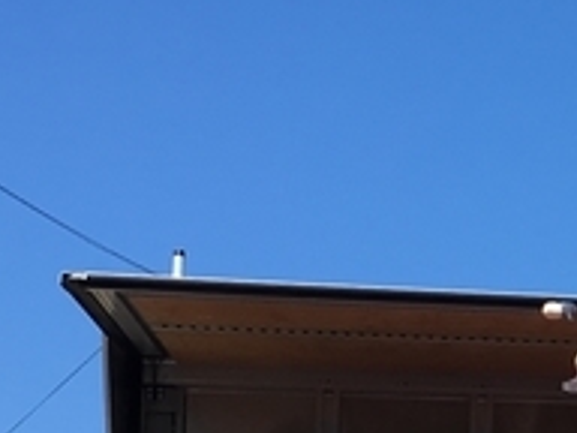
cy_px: 553
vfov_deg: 9.4
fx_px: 2584
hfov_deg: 12.2
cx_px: 817
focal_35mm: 155
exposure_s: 1/1099
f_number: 2.2
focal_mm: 4.15
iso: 25
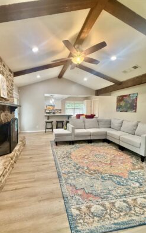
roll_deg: +0.1
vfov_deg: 101.5
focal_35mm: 15
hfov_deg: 74.1
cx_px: 60
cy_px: 117
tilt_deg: -3.9
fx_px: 96
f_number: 2.2
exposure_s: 1/120
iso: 320
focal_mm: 2.22
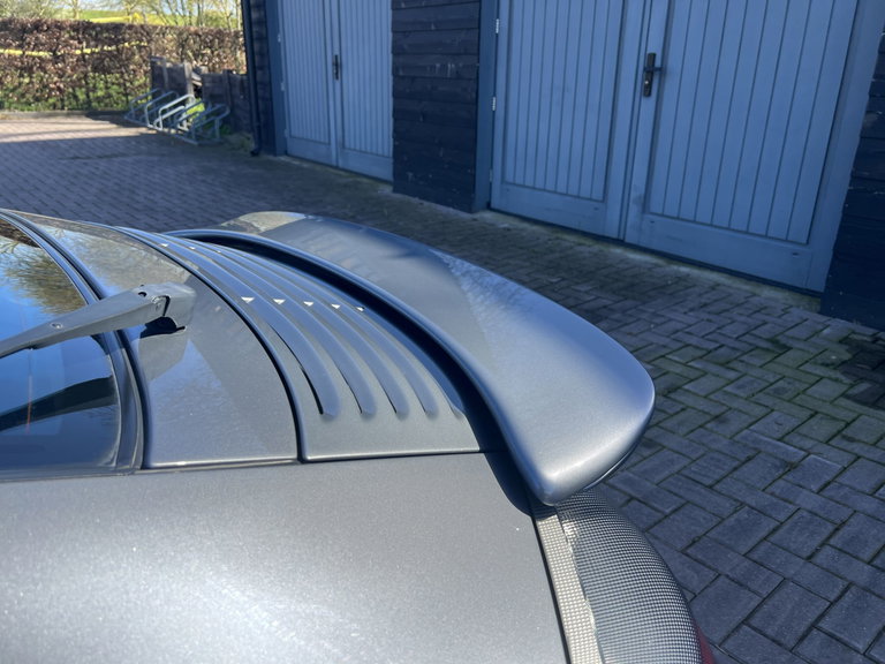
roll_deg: -0.5
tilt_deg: -21.2
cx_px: 442
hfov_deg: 67.3
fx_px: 665
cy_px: 332
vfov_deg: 53.1
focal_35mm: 26
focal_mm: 5.7
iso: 50
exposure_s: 1/1553
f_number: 1.5
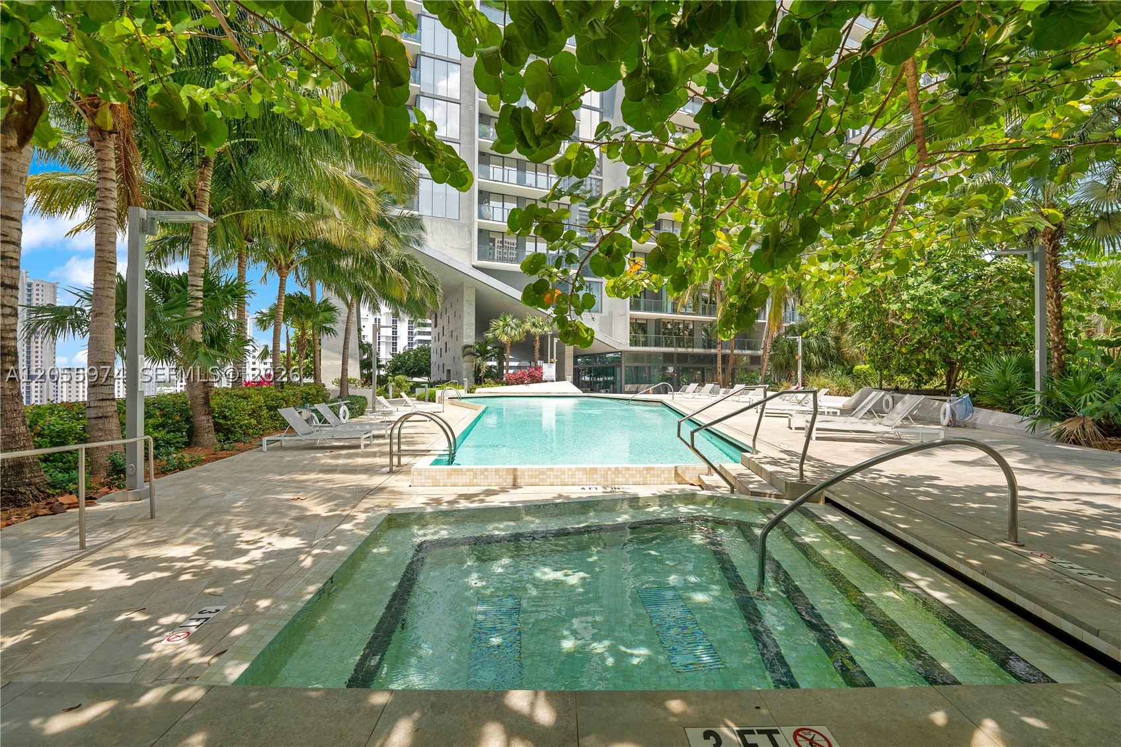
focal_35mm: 14
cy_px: 374
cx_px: 560
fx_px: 436
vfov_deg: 81.2
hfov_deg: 104.3
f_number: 4.5
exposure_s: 1/400
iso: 100
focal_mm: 14
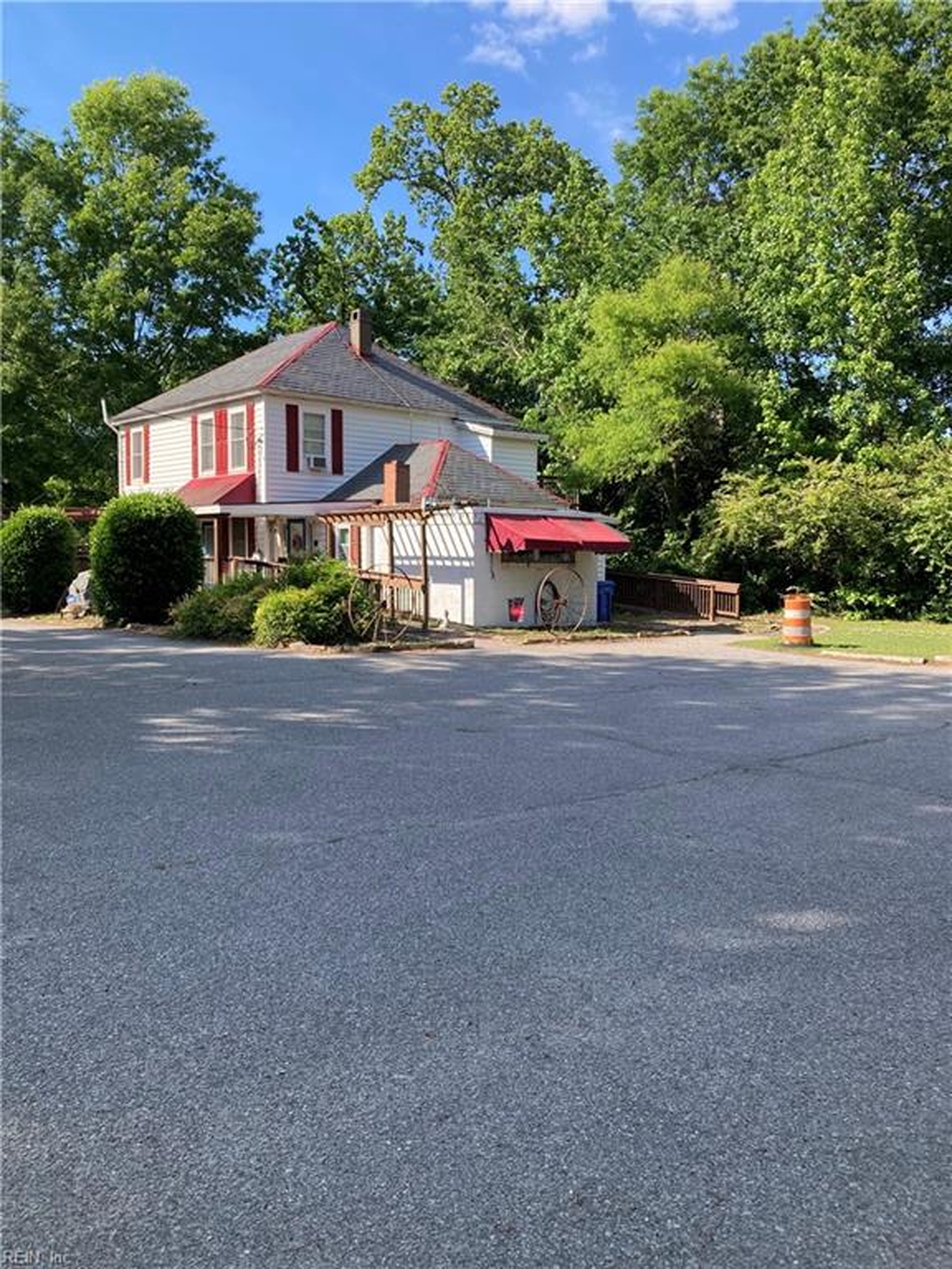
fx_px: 1027
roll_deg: -0.7
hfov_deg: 49.7
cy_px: 634
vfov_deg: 63.4
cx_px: 476
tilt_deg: -3.6
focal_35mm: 28
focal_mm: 3.99
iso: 20
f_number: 1.8
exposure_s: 1/656
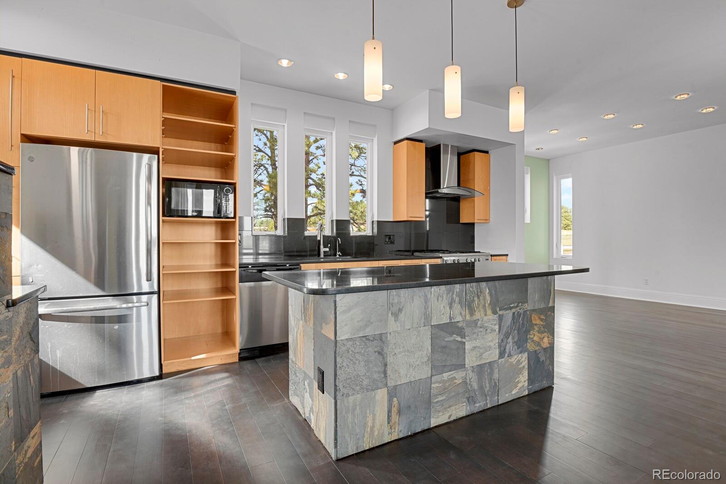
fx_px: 343
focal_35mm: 17
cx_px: 363
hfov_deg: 93.3
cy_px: 242
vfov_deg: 70.4
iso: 250
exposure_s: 1.3
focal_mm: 17
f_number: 8
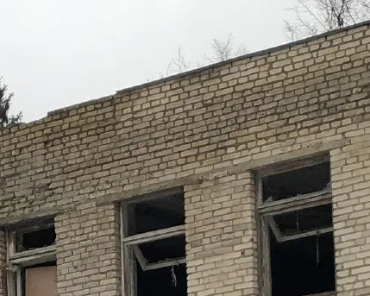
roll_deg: +0.8
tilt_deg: +3.7
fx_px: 1675
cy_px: 514
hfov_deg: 12.5
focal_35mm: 153
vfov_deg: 9.6
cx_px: 47
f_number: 1.8
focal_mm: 4
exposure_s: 1/120
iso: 32
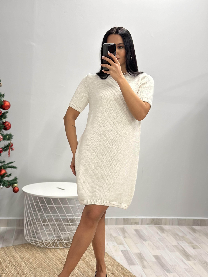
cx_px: 104
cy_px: 138
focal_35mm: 48
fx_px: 385
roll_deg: -3.8
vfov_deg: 39.7
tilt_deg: -22.0
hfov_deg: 30.3
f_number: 1.78
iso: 200
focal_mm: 6.86
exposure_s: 1/100
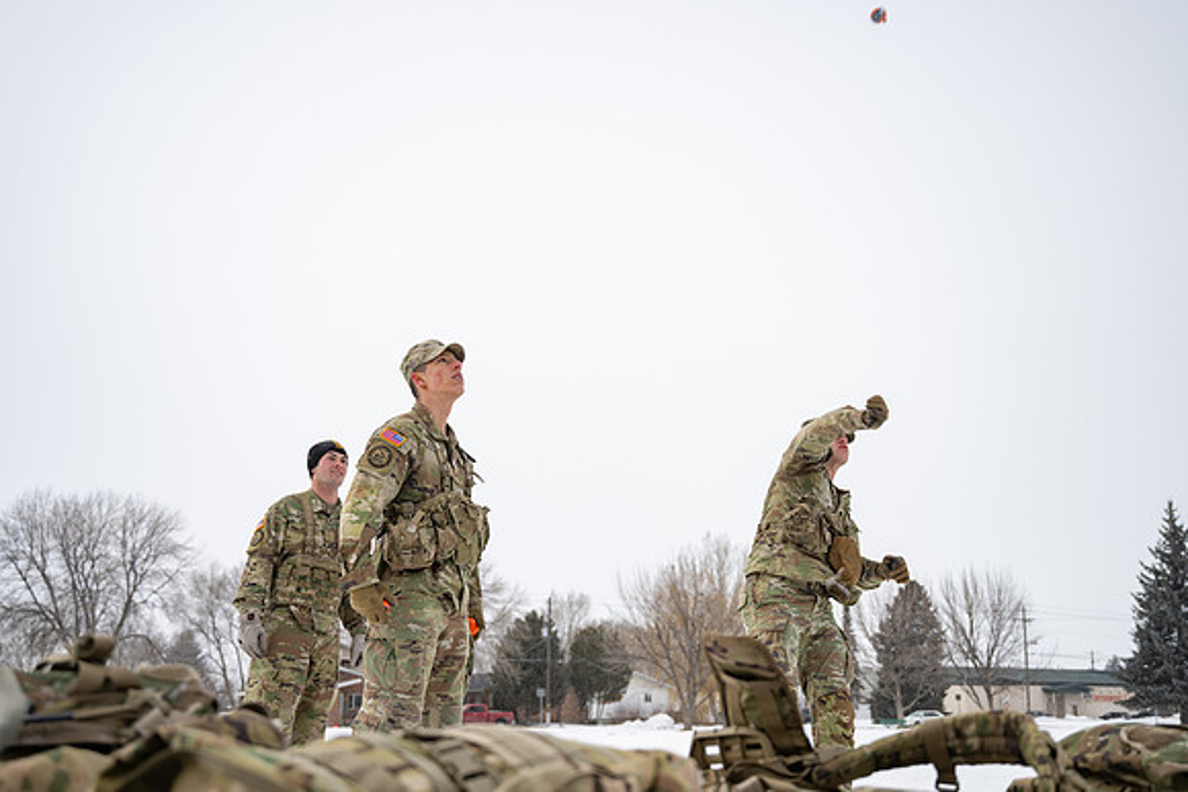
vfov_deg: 32.6
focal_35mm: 41
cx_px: 594
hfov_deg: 47.4
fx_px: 1353
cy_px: 396
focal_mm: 41
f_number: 4
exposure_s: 1/800
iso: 100
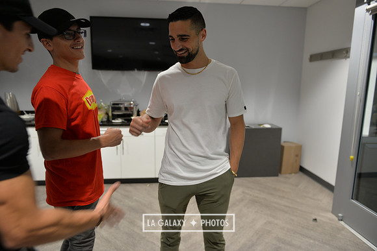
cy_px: 126
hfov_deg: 73.7
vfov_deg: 53.2
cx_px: 188
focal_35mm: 24
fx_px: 251
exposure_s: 1/80
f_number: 2.8
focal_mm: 24
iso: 800
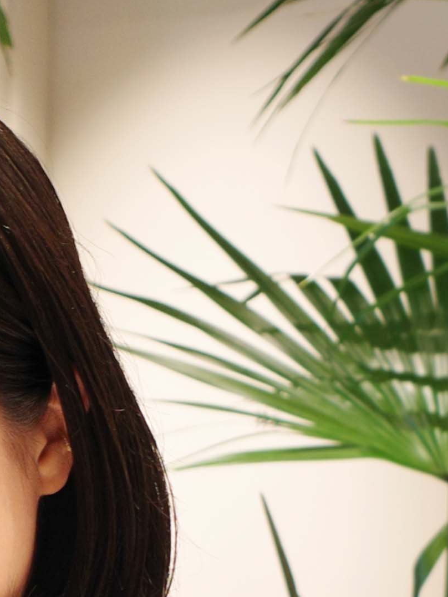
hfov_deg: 9.6
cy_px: 930
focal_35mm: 150
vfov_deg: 12.4
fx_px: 2588
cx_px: -229
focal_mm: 18.3
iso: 400
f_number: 2.8
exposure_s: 1/30
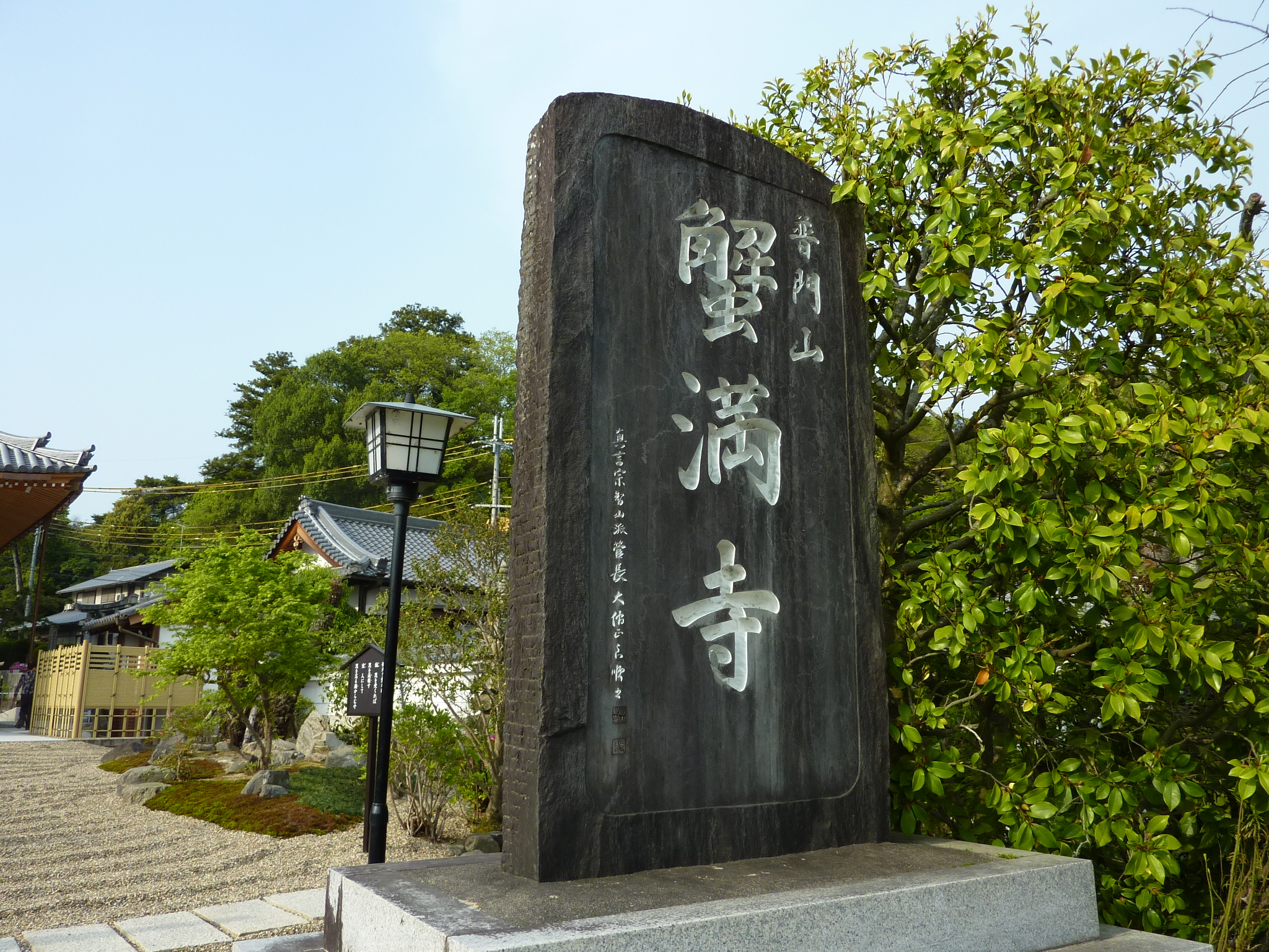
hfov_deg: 69.4
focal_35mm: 25
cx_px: 634
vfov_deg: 54.9
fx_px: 916
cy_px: 476
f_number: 4
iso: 80
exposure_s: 1/400
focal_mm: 4.1
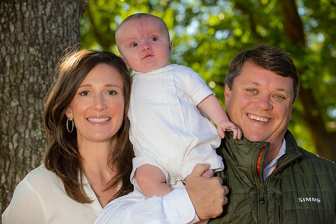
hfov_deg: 23.7
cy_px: 112
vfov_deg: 15.9
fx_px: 802
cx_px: 168
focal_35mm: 86
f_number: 7.1
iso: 200
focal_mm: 86
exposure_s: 1/250
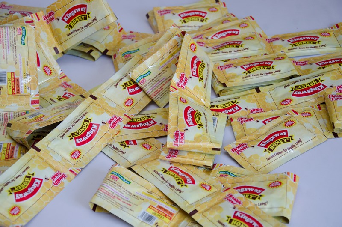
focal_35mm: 87
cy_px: 114
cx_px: 171
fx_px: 825
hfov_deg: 23.4
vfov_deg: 15.6
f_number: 5
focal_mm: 58
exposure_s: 1/80
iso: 640
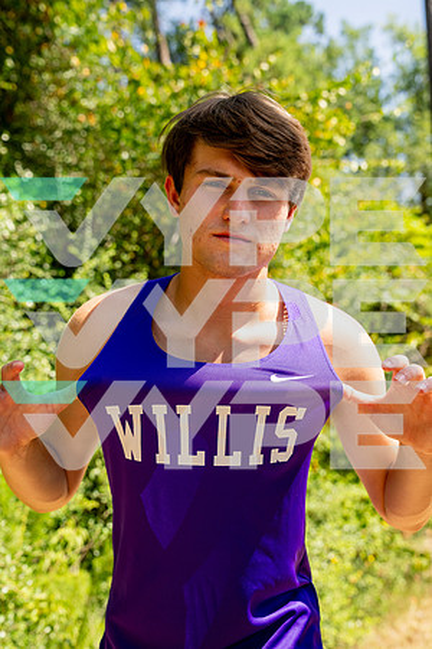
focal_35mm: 48
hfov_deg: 28.1
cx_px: 216
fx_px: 864
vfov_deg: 41.1
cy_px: 324
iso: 100
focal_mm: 48
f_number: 4.5
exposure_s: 1/320
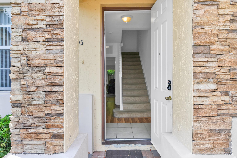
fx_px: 158
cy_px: 79
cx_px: 118
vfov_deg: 53.1
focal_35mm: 24
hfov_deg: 73.7
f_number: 8
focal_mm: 24
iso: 400
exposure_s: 1/125
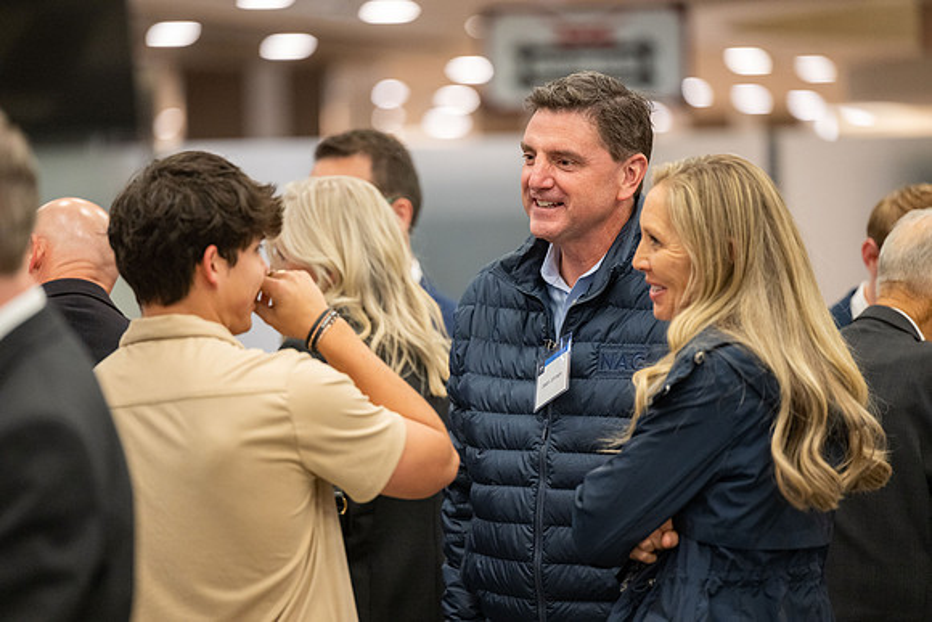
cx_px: 466
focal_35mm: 200
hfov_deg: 10.3
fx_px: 5179
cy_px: 311
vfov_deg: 6.9
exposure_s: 1/200
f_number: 2.8
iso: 2000
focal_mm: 200
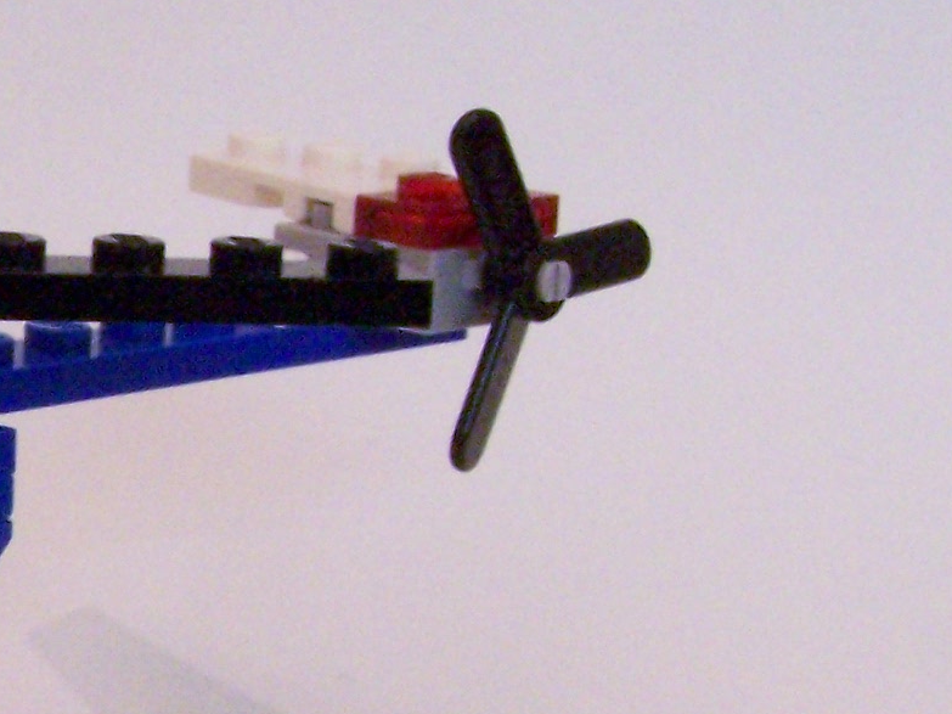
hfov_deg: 15.0
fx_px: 3437
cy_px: 594
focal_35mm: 125
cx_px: -327
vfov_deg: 11.8
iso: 400
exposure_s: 1/8
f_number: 6.3
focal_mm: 6.3
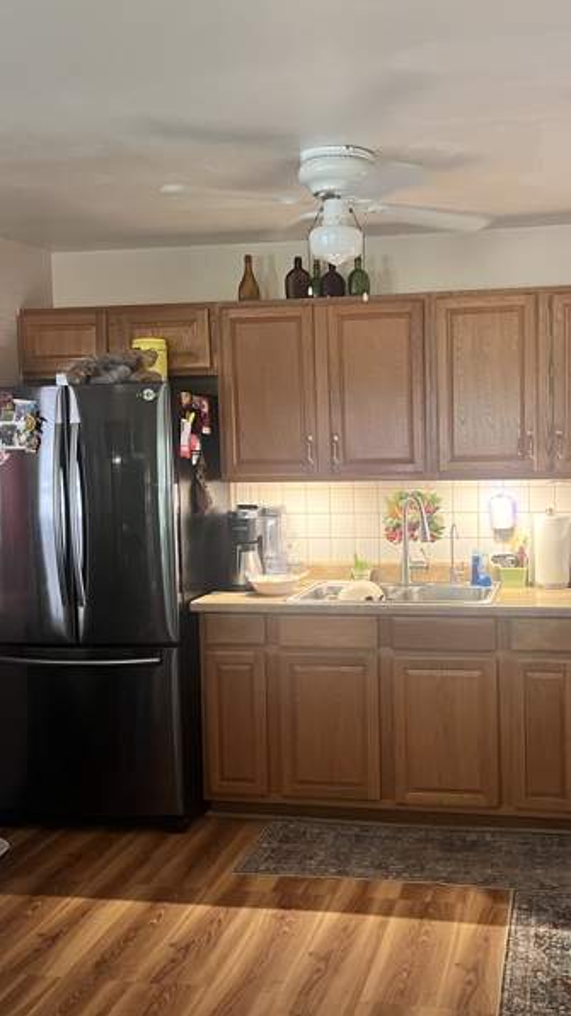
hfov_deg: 30.9
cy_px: 506
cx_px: 382
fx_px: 1023
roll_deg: +0.9
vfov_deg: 52.8
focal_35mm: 38
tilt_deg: -4.8
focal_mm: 5.7
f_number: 1.5
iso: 320
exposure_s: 1/60
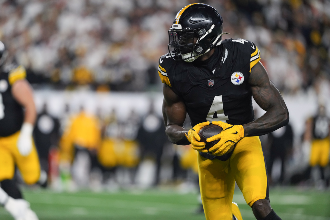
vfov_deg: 4.6
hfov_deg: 6.9
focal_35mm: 300
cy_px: 110
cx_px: 165
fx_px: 2750
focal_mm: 300
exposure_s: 1/2500
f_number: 2.8
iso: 3200
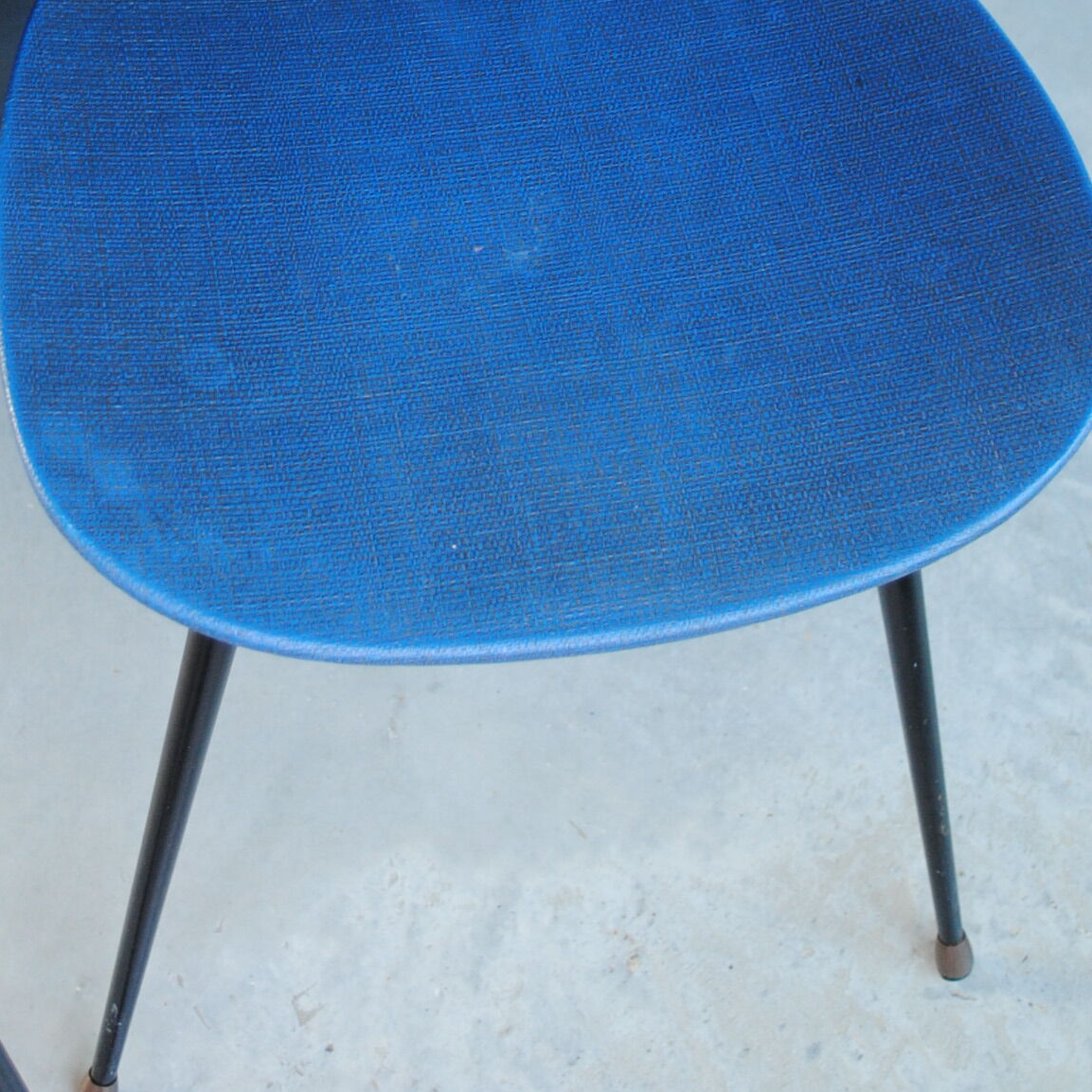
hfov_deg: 22.5
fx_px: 2748
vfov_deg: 21.8
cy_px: 32
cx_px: 497
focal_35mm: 77
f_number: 4
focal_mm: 24
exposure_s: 1/30
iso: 360
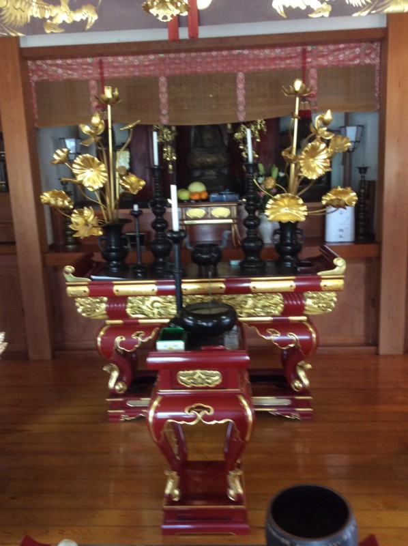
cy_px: 273
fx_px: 504
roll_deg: +4.2
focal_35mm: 32
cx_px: 204
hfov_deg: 44.1
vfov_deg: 56.9
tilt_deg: -13.1
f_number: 2.4
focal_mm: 3.3
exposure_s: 1/24
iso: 160
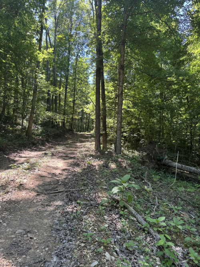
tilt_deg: +8.4
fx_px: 185
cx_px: 100
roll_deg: -2.7
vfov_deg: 71.6
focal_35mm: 24
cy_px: 134
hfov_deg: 56.8
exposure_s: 1/177
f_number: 1.78
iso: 64
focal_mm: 6.76
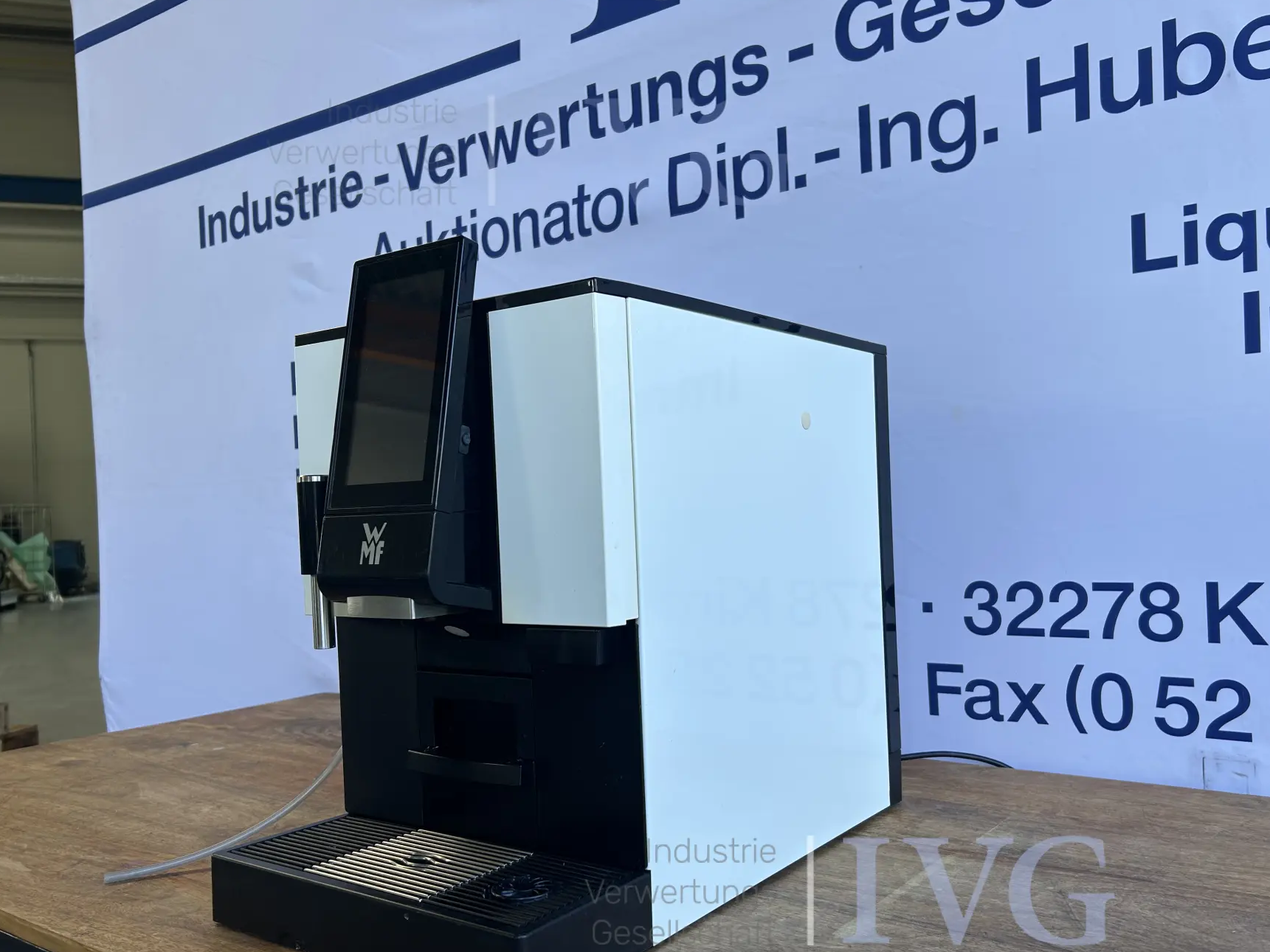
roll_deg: +1.6
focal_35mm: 29
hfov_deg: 61.6
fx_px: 1064
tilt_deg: -1.0
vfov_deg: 48.2
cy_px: 521
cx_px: 690
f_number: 1.5
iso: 50
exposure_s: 1/384
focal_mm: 5.7
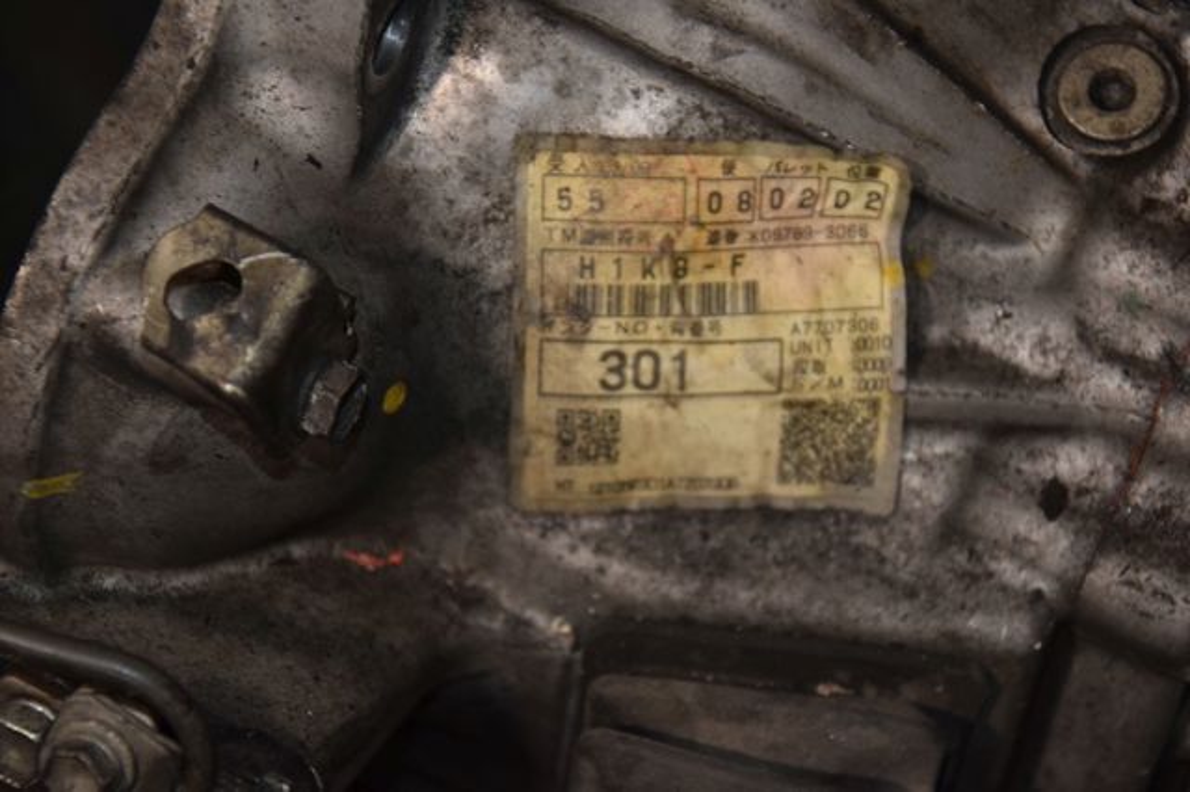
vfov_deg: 11.4
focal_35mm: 120
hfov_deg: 17.1
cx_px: 595
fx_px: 3964
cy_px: 396
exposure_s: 1/60
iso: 800
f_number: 5.3
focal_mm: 80
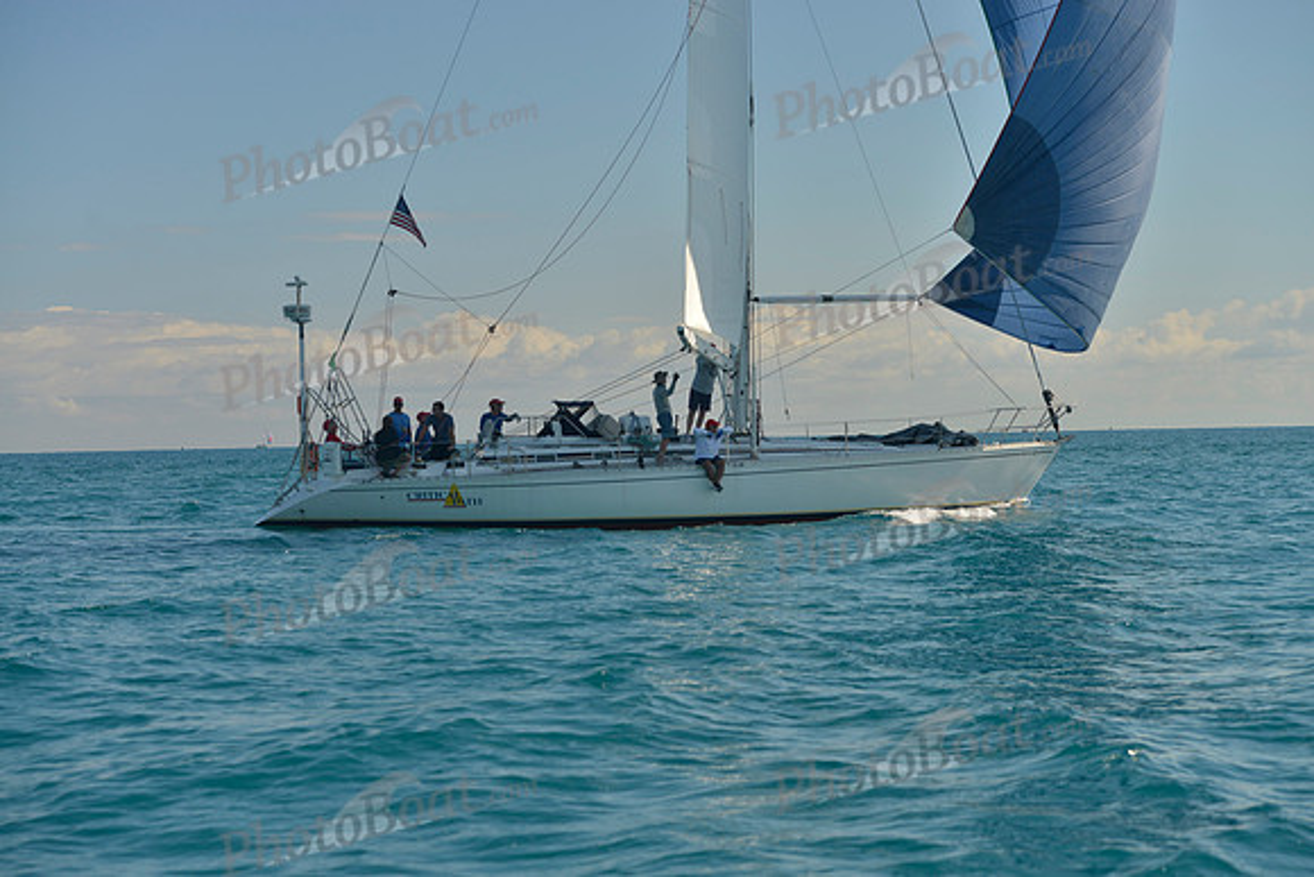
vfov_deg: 19.5
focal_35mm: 70
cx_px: 657
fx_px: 2555
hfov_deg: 28.8
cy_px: 438
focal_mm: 70
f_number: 5.6
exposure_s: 1/800
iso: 200
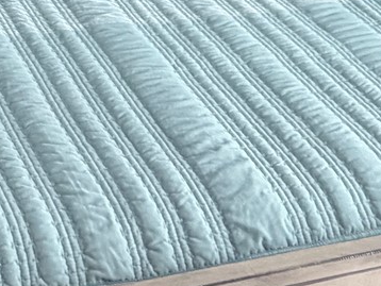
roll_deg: -4.0
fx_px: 881
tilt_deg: -21.8
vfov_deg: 17.1
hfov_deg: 23.3
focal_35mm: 80
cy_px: -112
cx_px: -4
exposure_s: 1/121
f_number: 2.2
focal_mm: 2.22
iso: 250
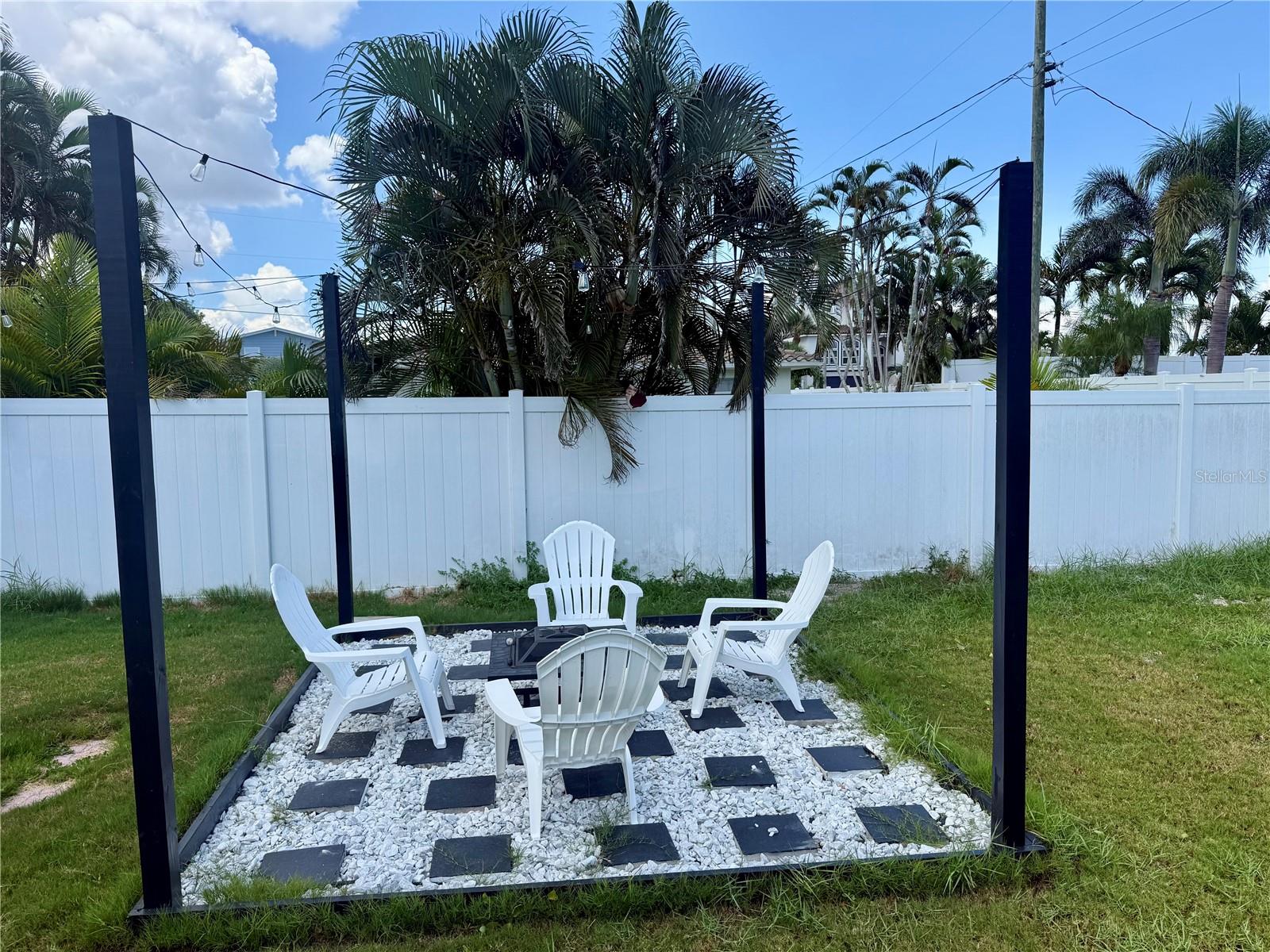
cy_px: 476
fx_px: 881
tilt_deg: -4.9
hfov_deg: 71.6
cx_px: 635
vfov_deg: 56.8
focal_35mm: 24
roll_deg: +1.1
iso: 80
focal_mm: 6.76
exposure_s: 1/3425
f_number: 1.78
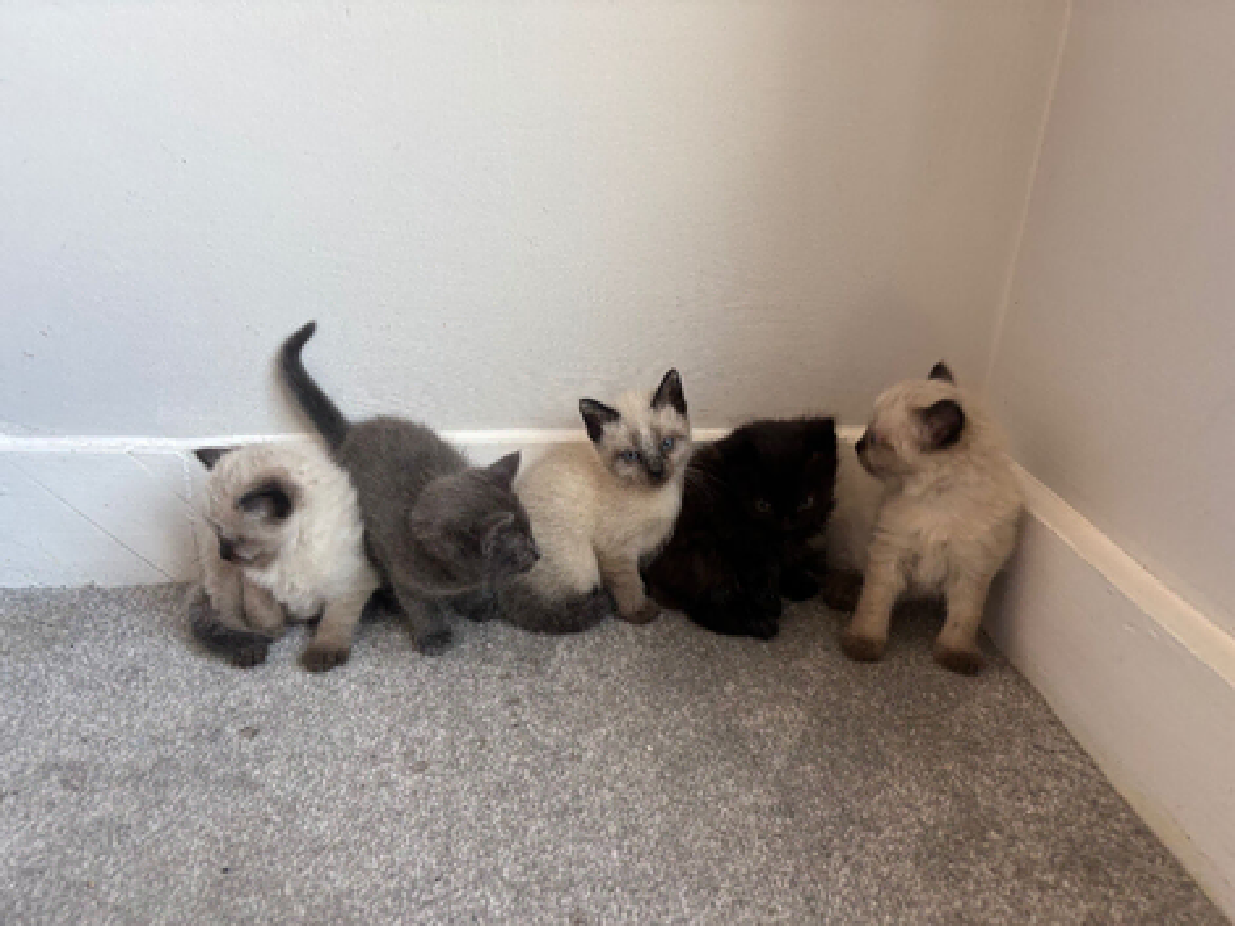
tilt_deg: -22.5
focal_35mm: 26
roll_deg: -2.2
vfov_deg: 53.0
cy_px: 463
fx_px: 927
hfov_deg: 67.3
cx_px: 618
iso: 125
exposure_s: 1/102
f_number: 1.6
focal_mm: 5.96
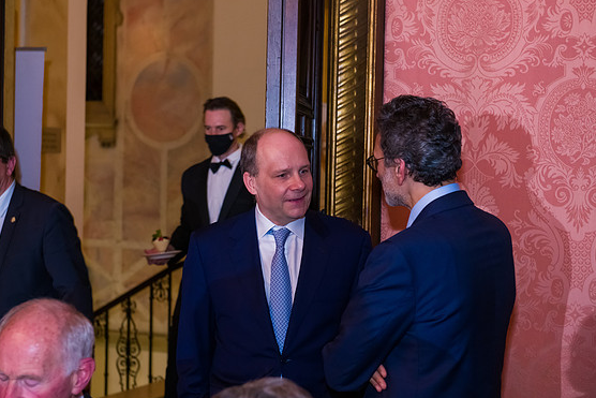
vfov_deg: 18.7
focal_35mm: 73
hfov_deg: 27.7
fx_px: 1209
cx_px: 300
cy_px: 204
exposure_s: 1/80
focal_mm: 70
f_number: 5
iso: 3200
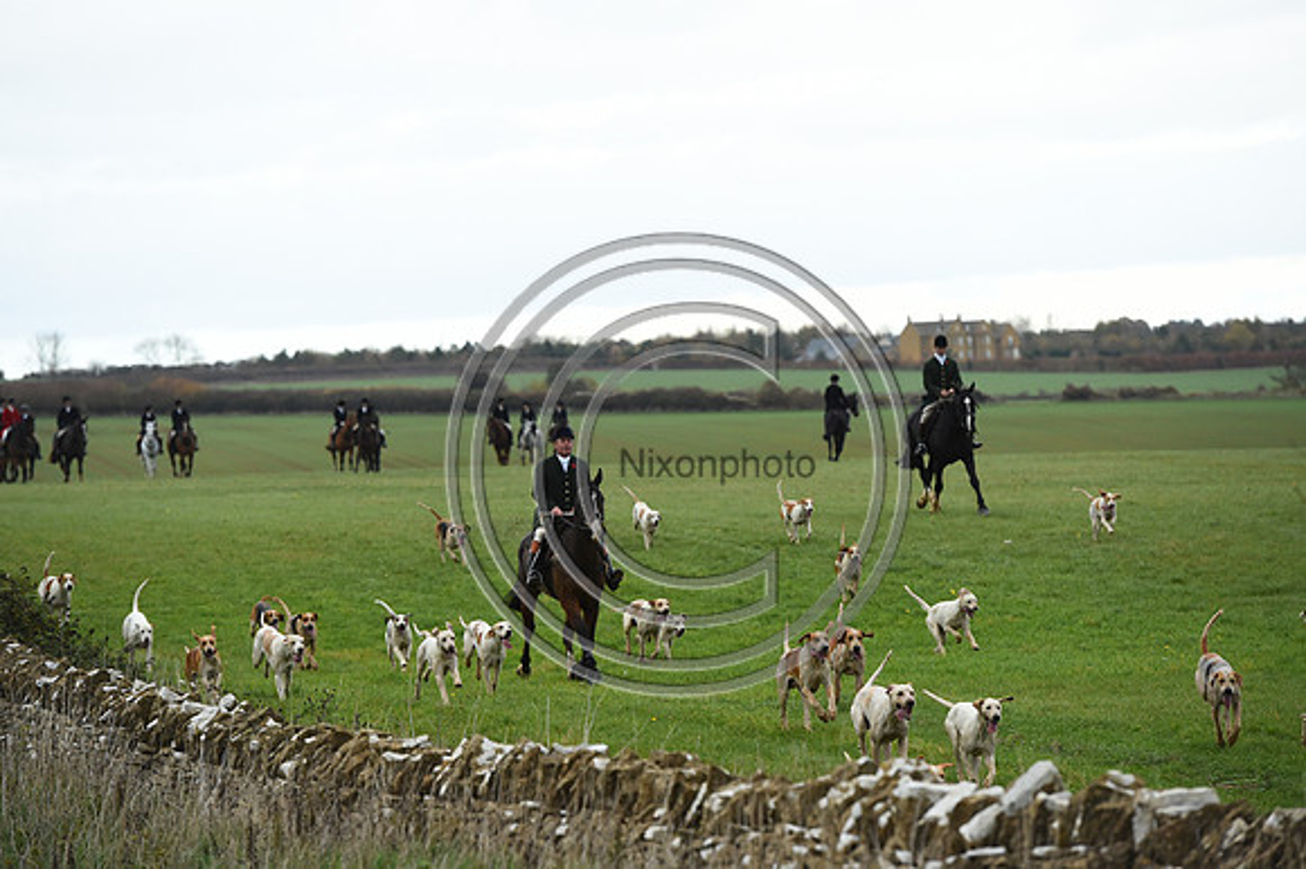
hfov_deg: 11.4
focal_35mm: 180
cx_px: 653
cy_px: 434
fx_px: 6526
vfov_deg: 7.6
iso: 2500
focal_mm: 180
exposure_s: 1/1000
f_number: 5
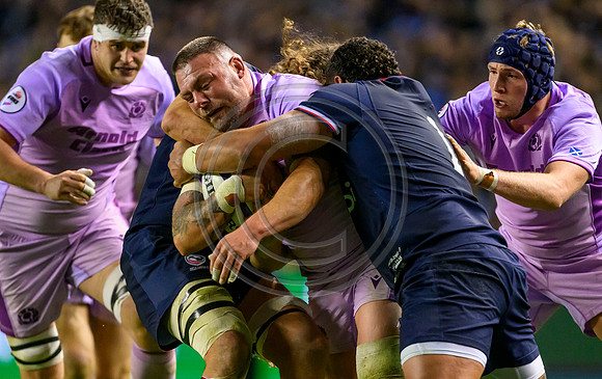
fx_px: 10045
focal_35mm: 611
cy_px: 301
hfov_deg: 3.4
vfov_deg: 2.2
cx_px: 338
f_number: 2.8
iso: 8000
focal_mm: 400
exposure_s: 1/1600
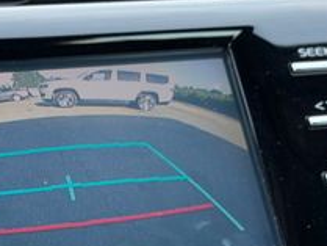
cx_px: 25
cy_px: 244
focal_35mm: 147
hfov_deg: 13.3
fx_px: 1389
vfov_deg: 10.0
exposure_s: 1/144
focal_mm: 6.76
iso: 100
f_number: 1.78
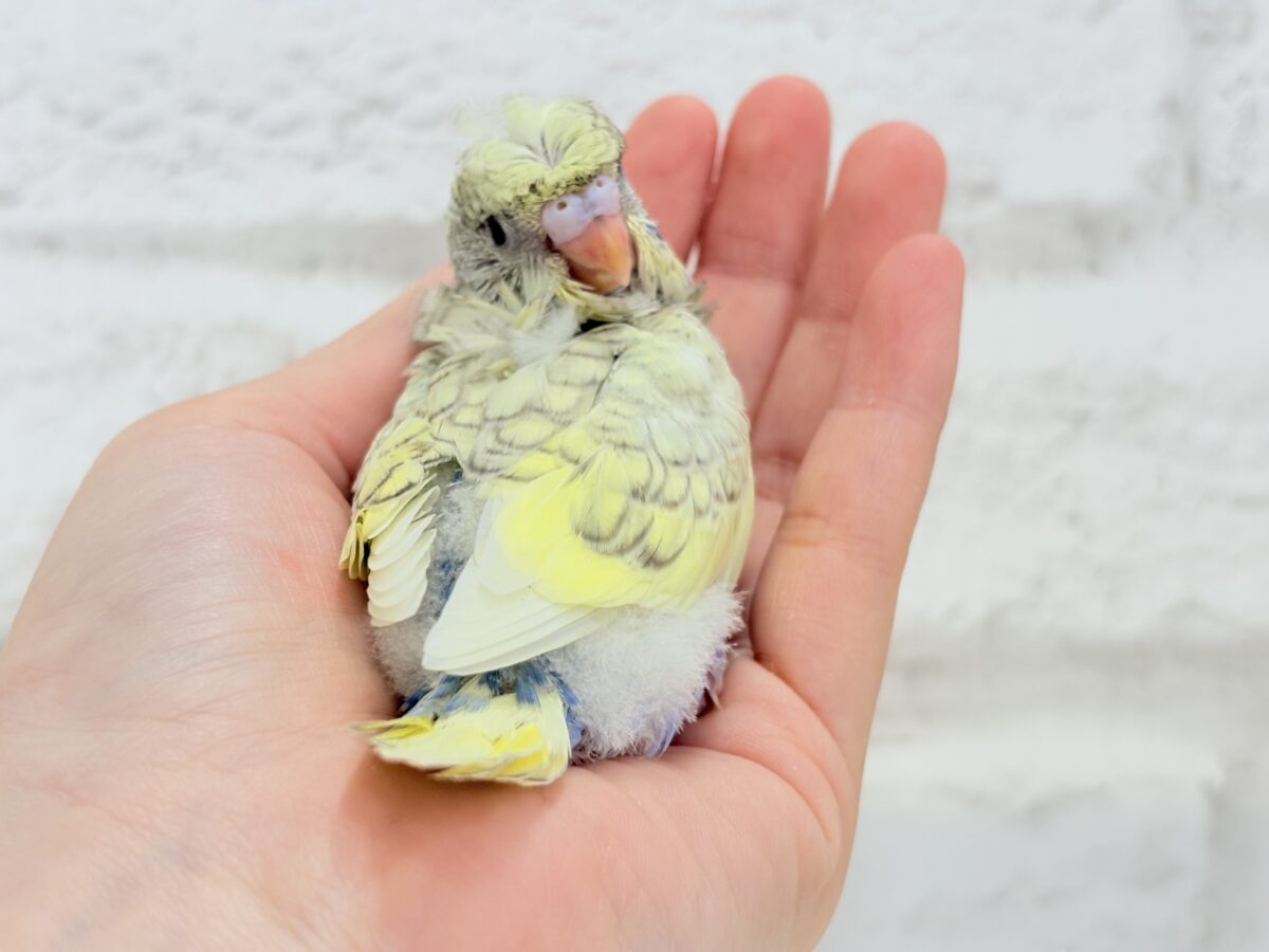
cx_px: 634
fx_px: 1906
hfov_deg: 36.8
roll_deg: +1.8
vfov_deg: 28.0
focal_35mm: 52
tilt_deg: -4.0
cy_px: 476
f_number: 1.6
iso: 64
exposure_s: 1/100
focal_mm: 5.96
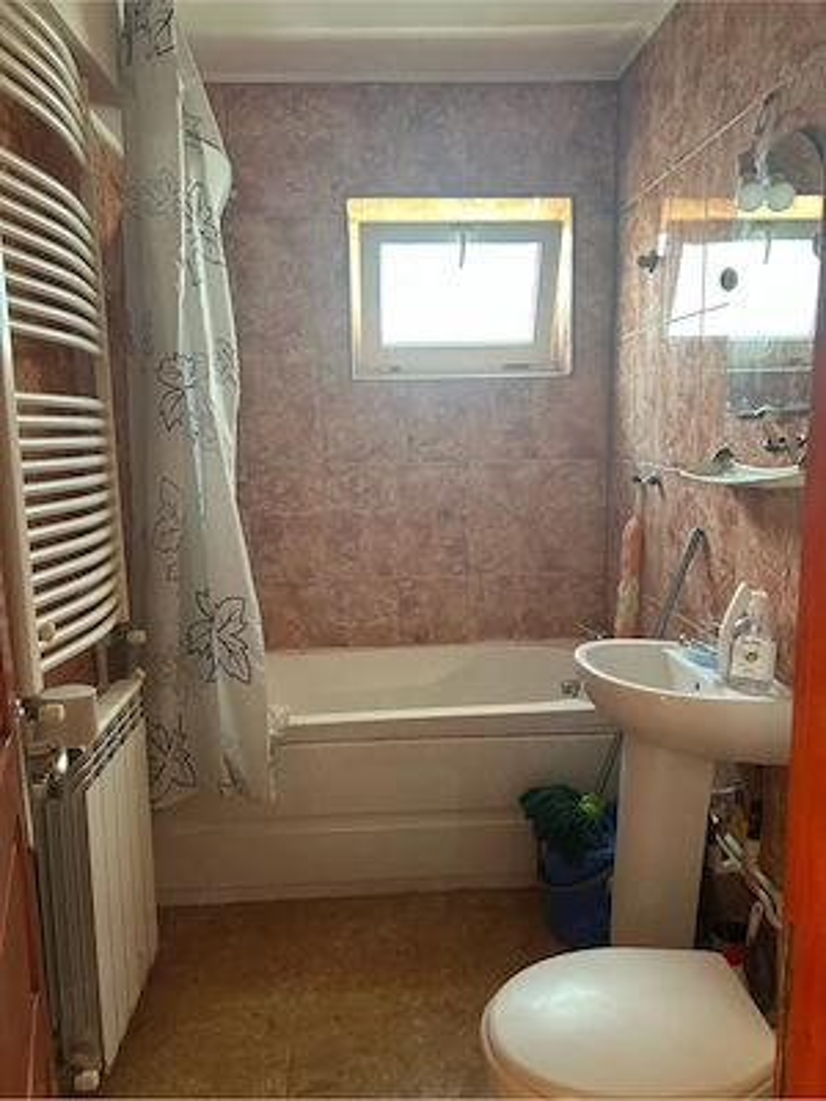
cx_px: 413
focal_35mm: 26
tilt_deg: -10.2
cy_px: 550
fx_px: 827
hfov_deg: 53.1
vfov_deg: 67.3
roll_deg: +1.3
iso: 125
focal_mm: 5.7
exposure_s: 1/74
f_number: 1.5
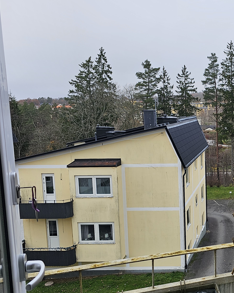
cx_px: 241
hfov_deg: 33.7
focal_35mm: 40
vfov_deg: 45.8
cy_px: 143
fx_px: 346
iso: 16
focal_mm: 6.3
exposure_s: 1/180
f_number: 1.7
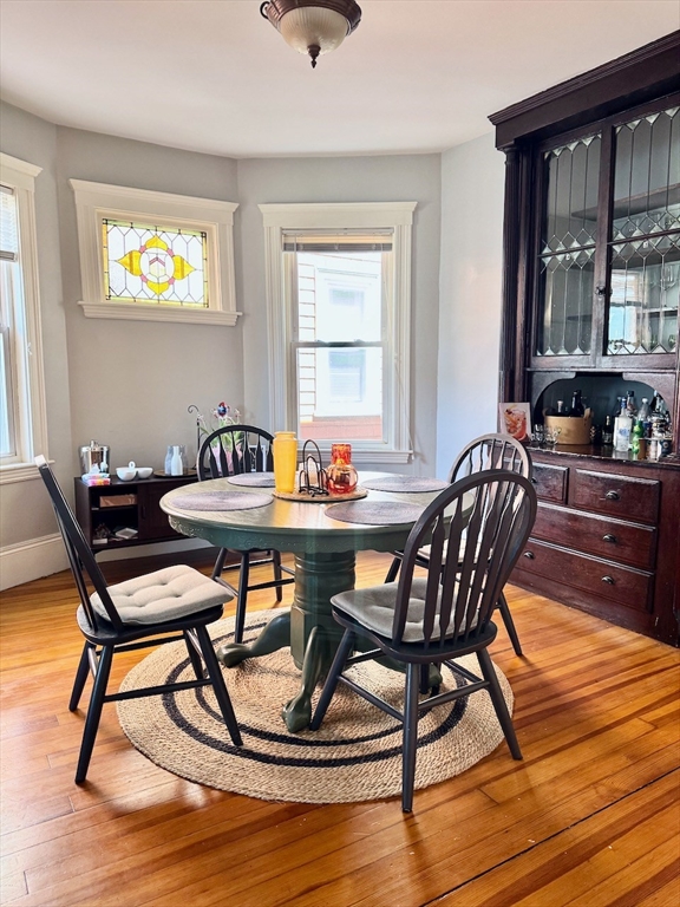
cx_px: 340
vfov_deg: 71.6
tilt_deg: -7.0
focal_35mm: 24
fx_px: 629
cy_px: 454
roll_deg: +0.4
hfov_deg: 56.8
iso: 200
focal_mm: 6.76
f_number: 1.78
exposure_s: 1/85
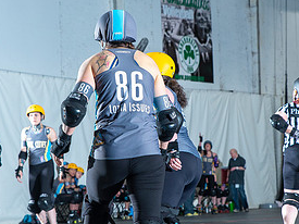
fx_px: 1226
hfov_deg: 13.9
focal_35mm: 142
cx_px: 152
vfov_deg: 10.4
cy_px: 138
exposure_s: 1/160
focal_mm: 70
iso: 800
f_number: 7.1
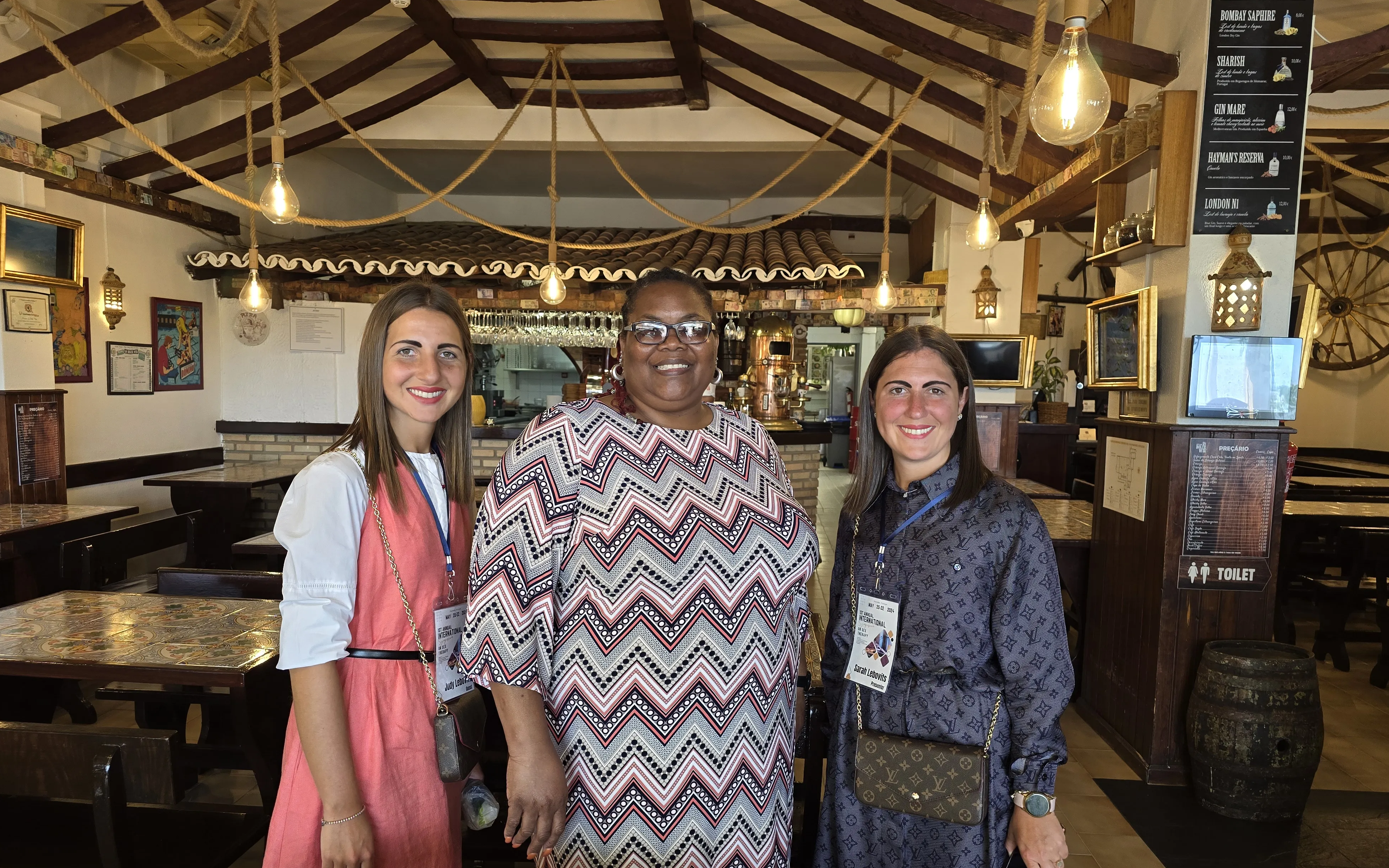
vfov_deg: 49.2
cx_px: 692
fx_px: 946
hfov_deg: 72.5
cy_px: 481
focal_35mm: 25
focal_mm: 6.3
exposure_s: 1/100
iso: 100
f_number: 1.7
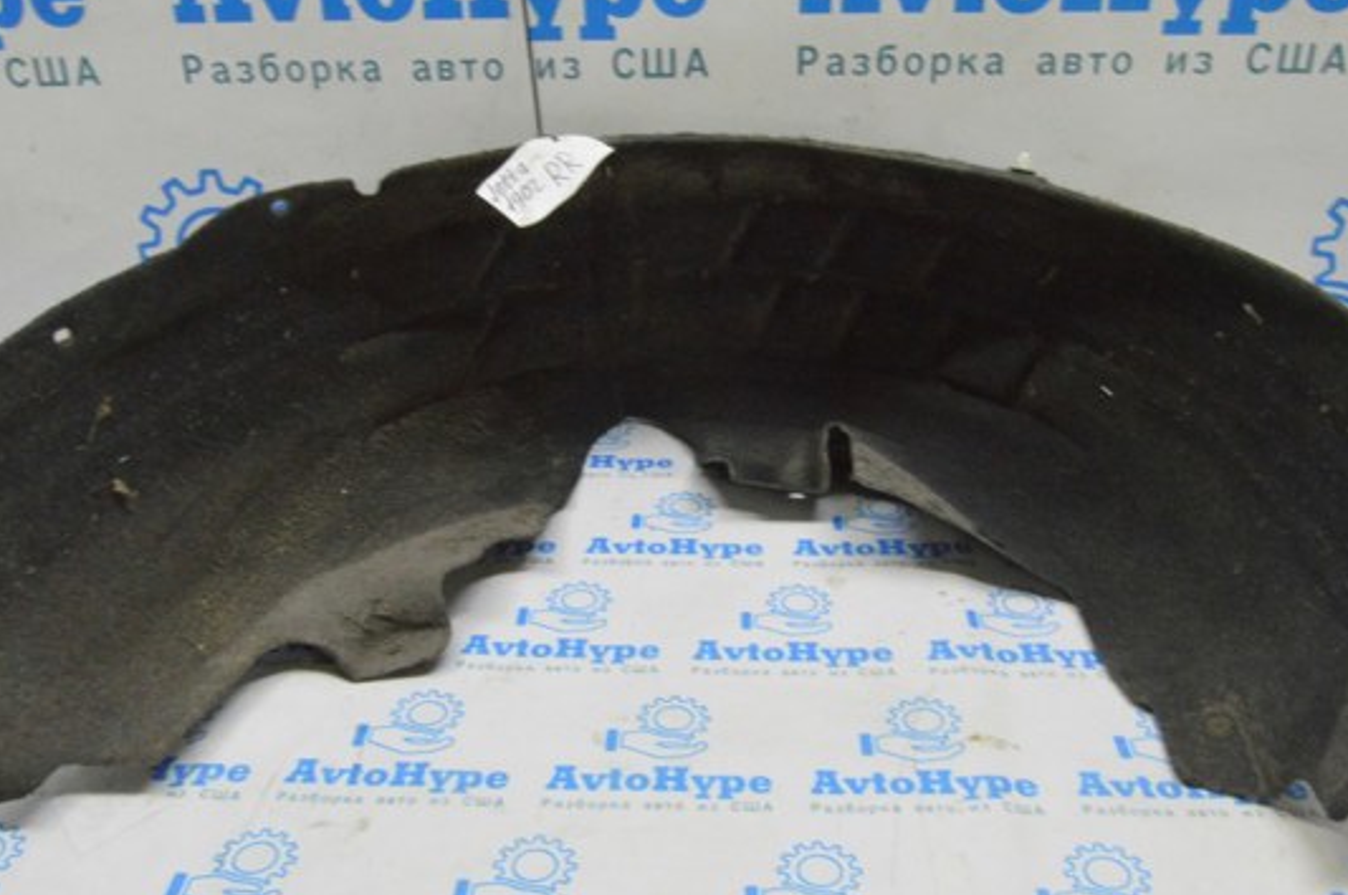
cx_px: 668
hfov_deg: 53.2
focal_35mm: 36
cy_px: 383
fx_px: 1346
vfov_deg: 36.7
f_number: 20
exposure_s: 1/20
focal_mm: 20
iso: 6400
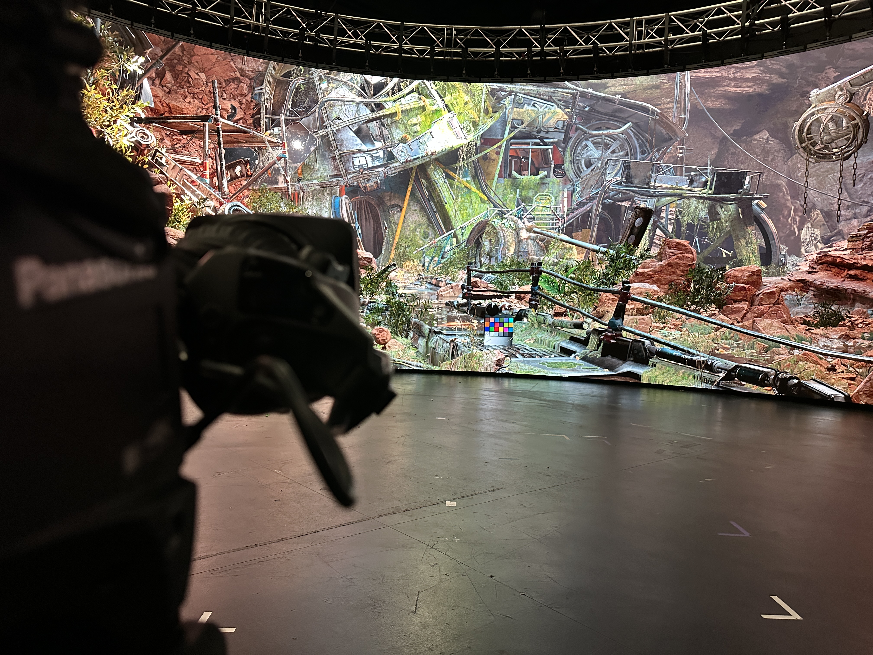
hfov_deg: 71.6
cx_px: 436
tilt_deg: -2.2
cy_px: 328
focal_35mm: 24
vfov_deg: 56.8
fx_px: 605
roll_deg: -2.6
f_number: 1.78
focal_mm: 6.86
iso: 800
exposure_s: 1/57
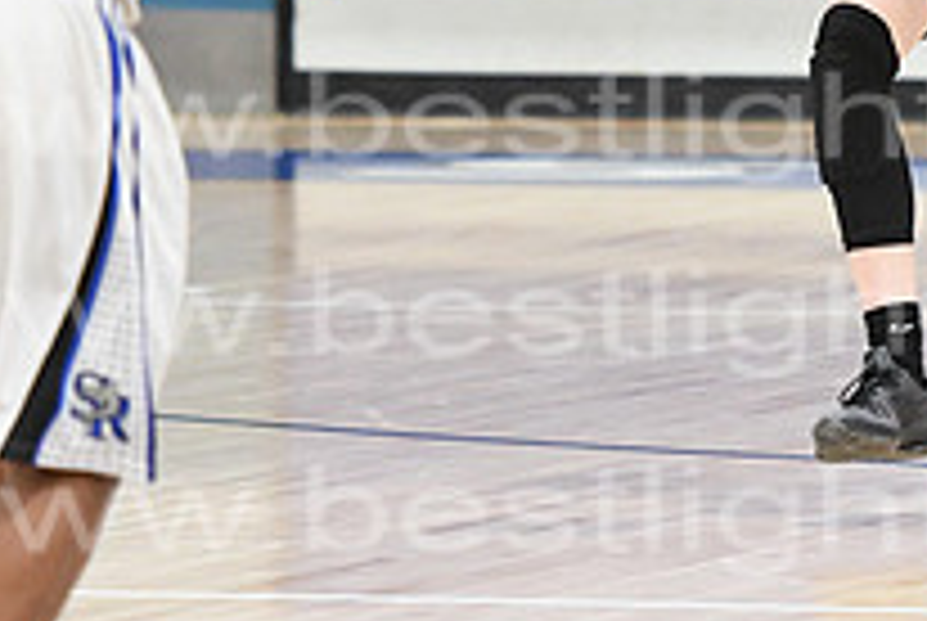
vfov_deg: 2.3
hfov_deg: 3.5
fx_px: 15214
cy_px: -169
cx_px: 896
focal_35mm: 590
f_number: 3.2
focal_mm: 140
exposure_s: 1/640
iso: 5000
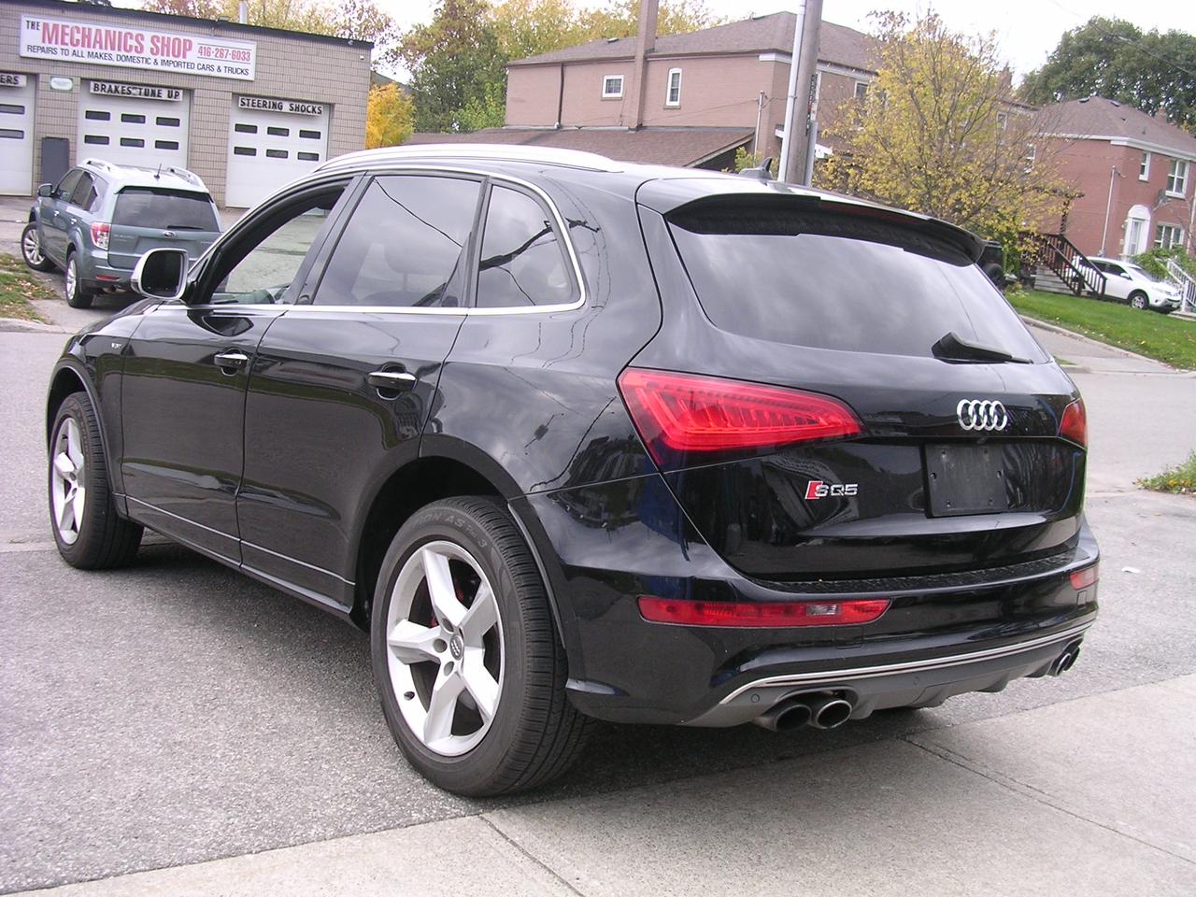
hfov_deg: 49.0
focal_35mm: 38
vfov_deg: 37.7
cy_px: 448
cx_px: 598
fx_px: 1313
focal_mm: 5.8
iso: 100
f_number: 2.8
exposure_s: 1/64.4
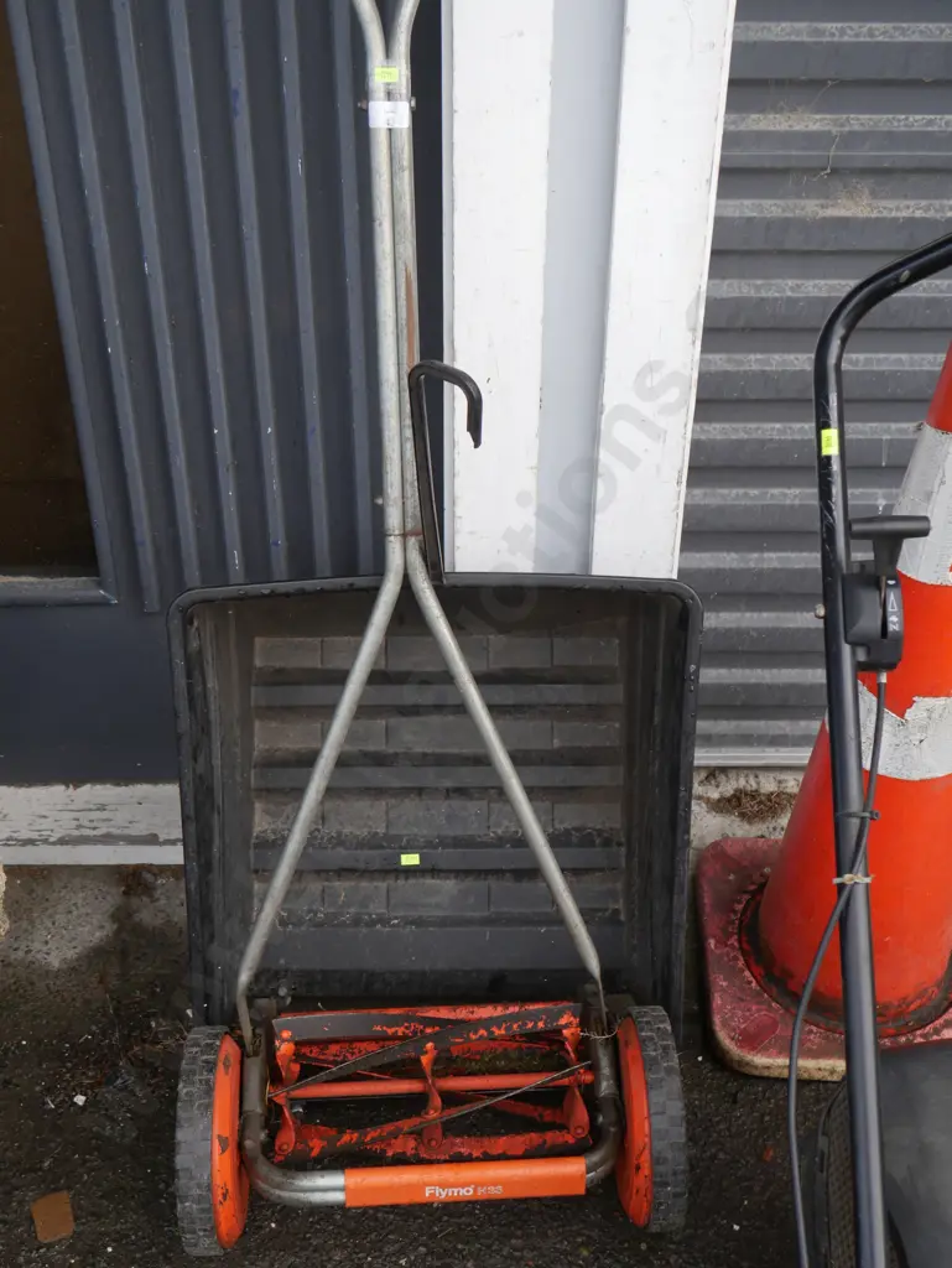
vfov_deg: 46.8
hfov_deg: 36.0
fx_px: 1466
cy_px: 634
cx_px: 476
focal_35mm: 40
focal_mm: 20
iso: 200
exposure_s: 1/125
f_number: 4.4
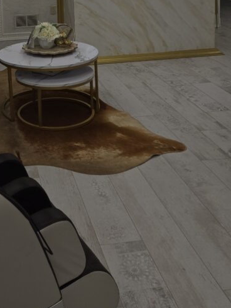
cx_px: 34
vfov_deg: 35.6
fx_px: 427
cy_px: -4
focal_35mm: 48
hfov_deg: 29.3
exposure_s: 1/125
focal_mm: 5.4
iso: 25
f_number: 1.8
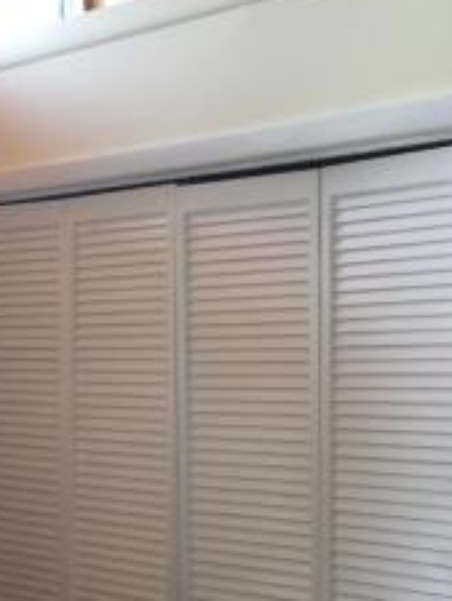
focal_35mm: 99
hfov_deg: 14.7
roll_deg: -0.3
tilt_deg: +2.1
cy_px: 390
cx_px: 5
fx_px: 1722
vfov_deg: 19.8
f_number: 2.2
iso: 80
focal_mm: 4.15
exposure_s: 1/30
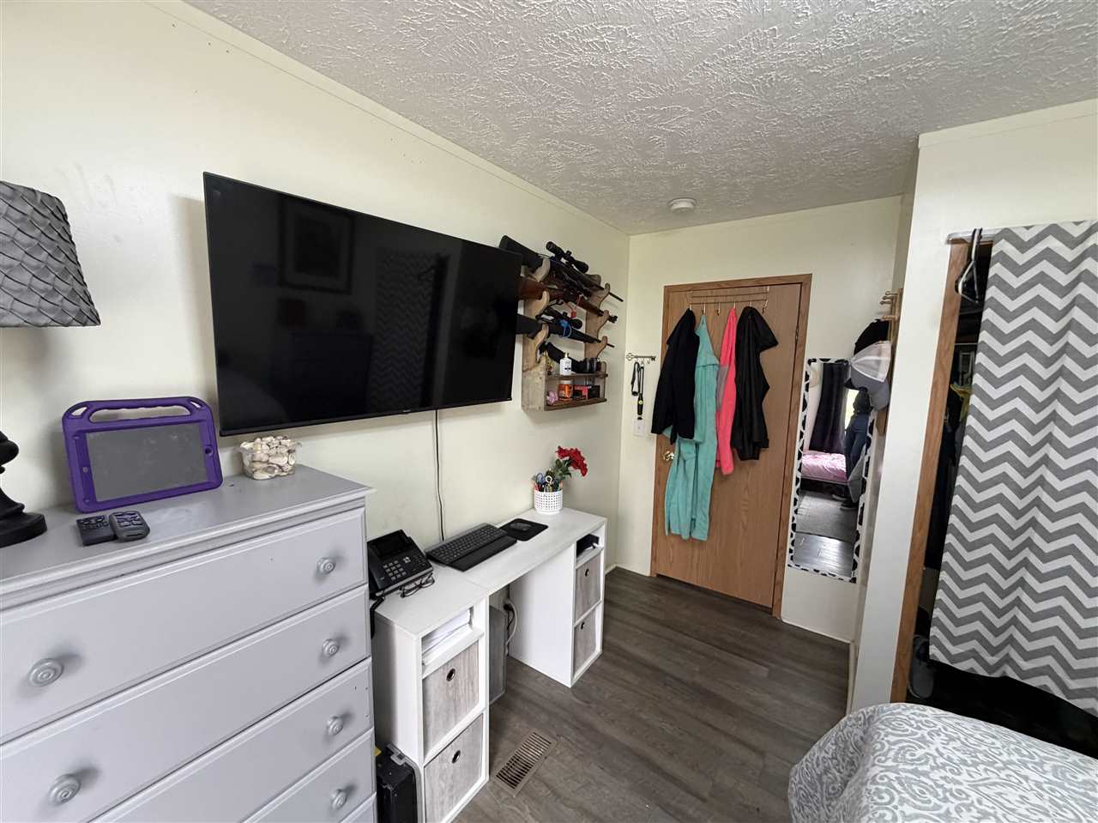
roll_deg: -0.8
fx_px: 444
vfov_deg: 85.6
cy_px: 412
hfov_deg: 102.1
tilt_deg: -8.8
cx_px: 549
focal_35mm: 14
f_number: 2.2
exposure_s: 1/60
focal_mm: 2.22
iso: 400
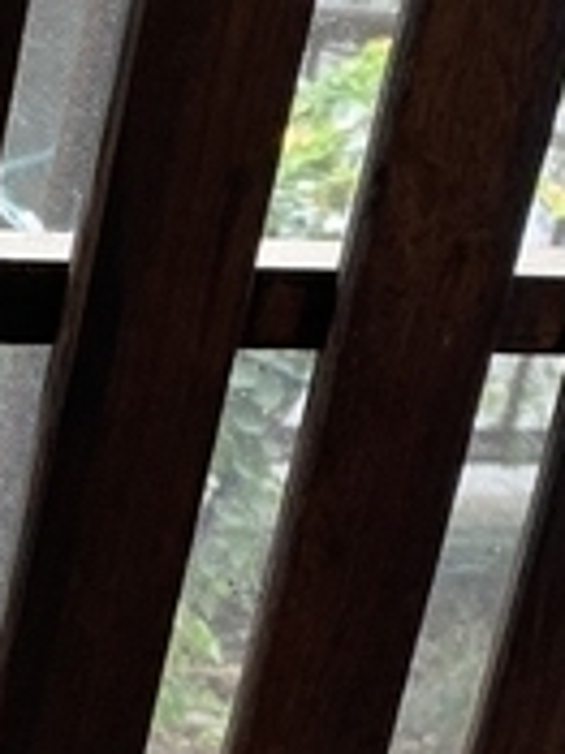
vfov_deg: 11.1
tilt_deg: -23.9
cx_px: 151
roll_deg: -13.1
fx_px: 3878
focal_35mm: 178
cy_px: 573
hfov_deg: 8.3
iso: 100
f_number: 1.8
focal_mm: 4.25
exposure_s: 1/67
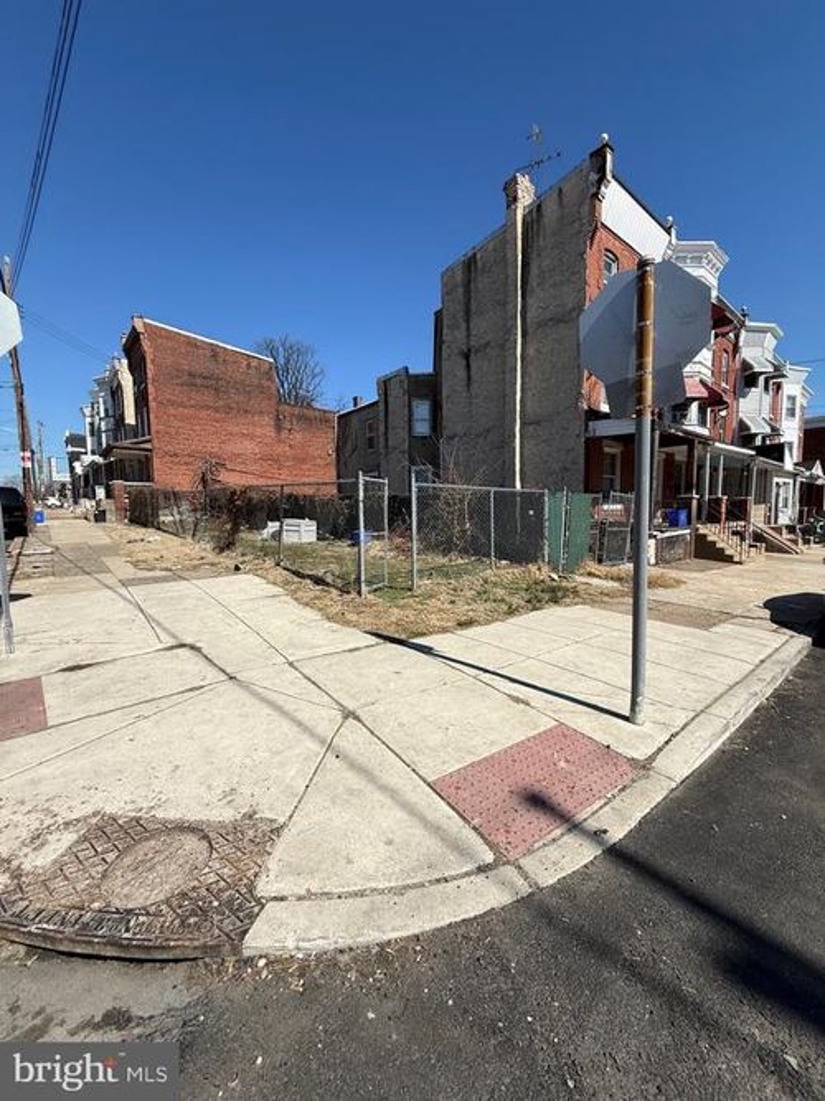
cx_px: 412
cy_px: 550
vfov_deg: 102.1
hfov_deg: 85.7
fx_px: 445
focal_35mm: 14
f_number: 2.2
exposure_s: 1/2841
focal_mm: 2.22
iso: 50
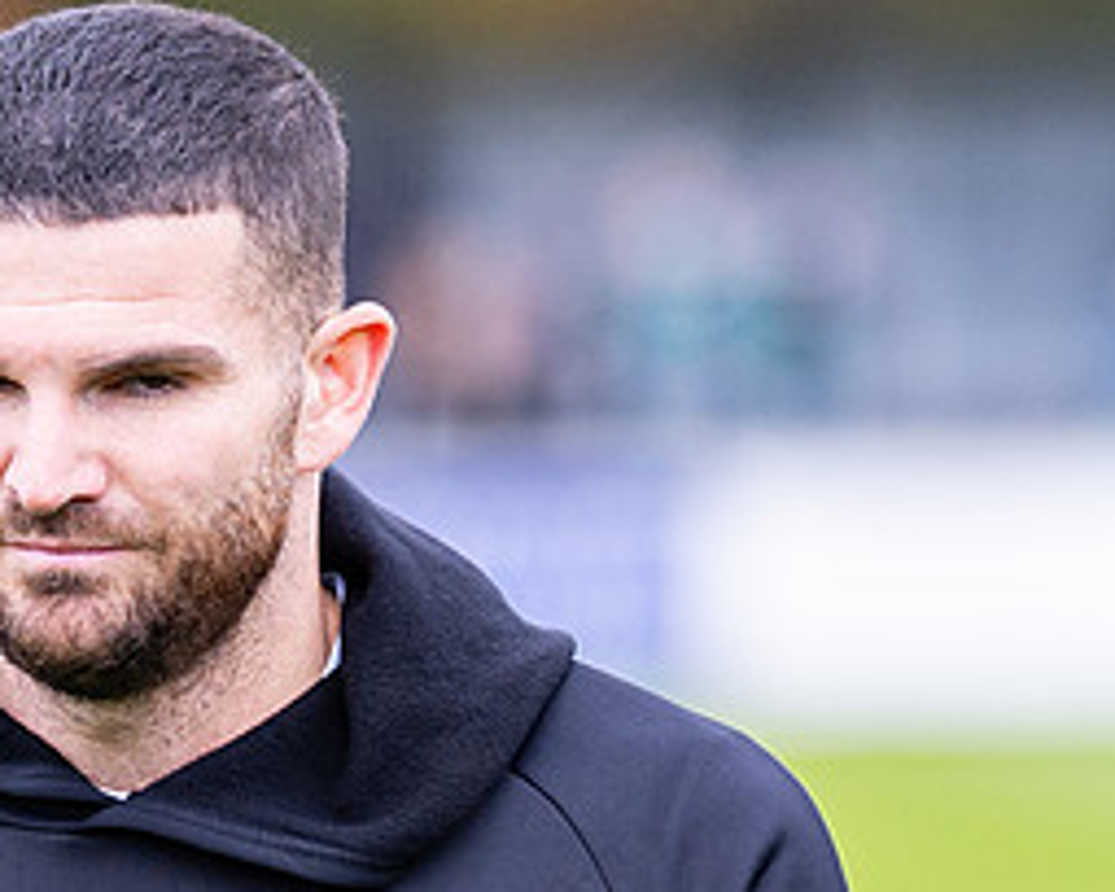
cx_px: -58
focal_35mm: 646
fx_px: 21318
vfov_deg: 2.4
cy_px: 712
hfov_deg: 3.0
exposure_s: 1/2000
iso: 500
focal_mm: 135
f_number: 2
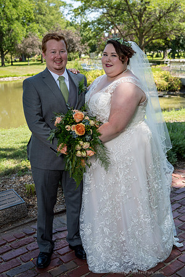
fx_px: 308
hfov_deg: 33.4
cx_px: 92
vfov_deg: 48.5
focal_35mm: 40
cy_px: 138
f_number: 5
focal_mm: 40
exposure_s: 1/200
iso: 125
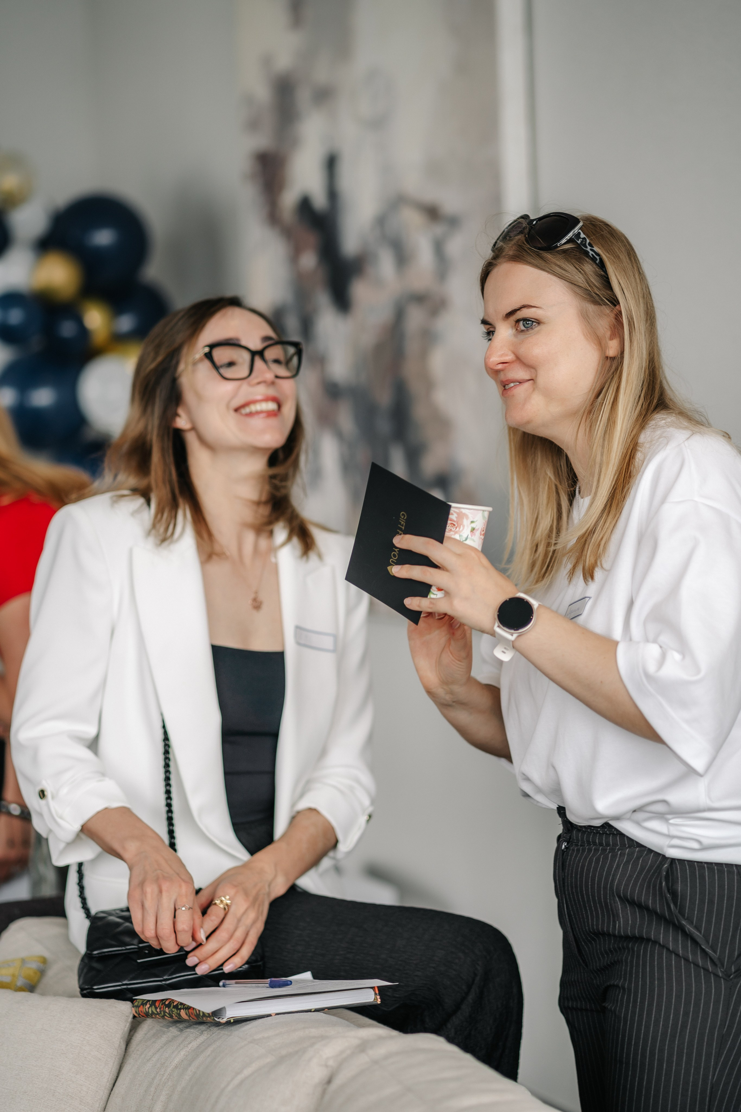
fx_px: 2624
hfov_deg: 16.1
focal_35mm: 85
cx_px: 370
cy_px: 556
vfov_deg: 23.9
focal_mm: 85
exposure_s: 1/250
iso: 160
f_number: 2.2
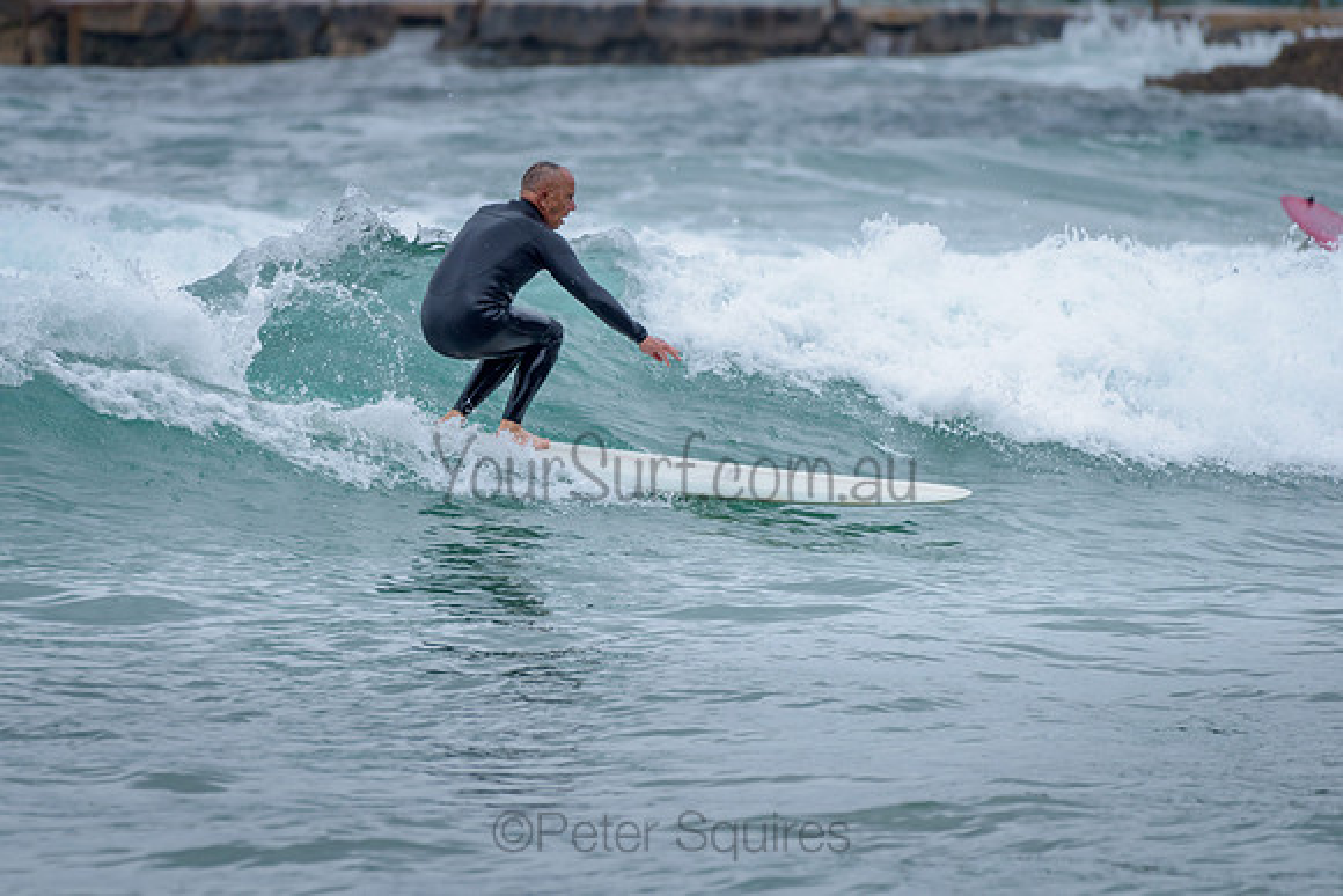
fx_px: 22881
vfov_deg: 2.2
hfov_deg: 3.4
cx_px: 520
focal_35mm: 613
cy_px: 400
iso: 320
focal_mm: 500
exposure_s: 1/800
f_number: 5.6
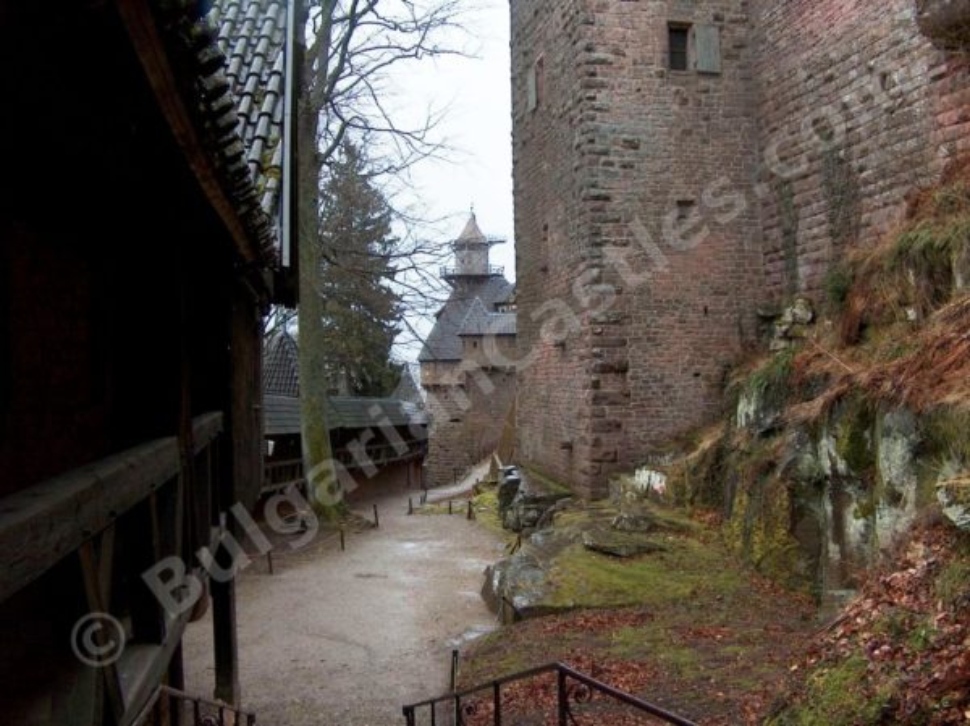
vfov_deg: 38.6
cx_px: 485
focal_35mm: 37
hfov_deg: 50.2
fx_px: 1036
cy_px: 363
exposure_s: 1/508
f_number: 2.8
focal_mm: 7.6
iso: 100
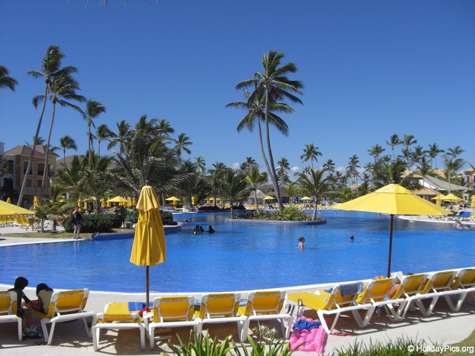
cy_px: 178
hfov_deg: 49.0
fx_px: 521
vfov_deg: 37.7
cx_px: 238
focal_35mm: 38
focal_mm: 6.2
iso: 64
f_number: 8
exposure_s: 1/250
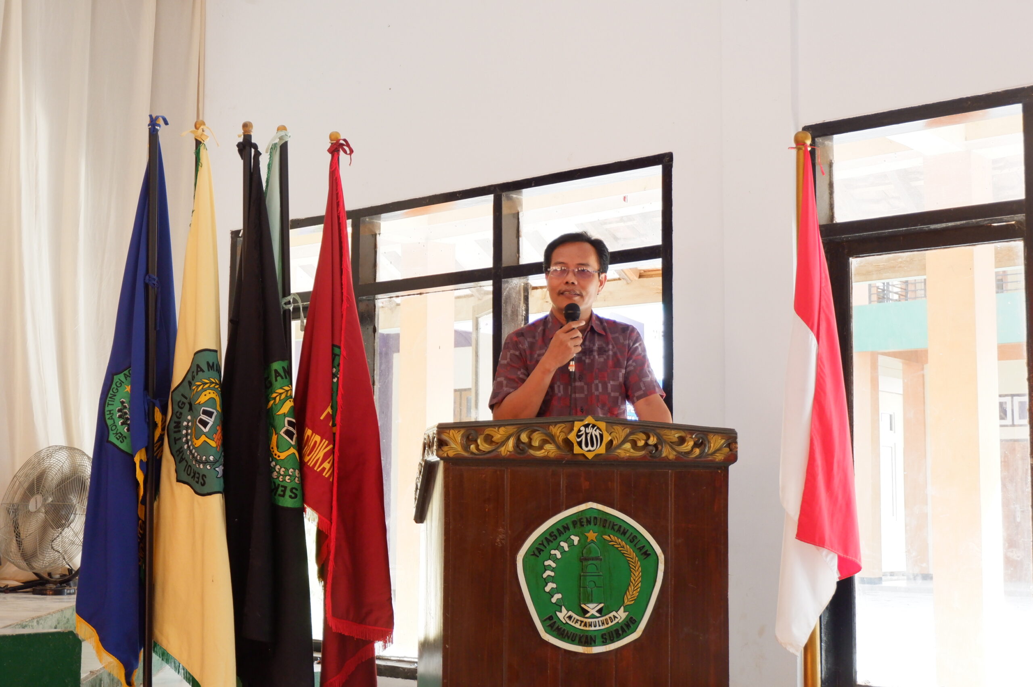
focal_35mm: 51
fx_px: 1462
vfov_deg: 26.4
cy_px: 344
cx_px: 516
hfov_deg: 38.9
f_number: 5
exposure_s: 1/160
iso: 1600
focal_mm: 34
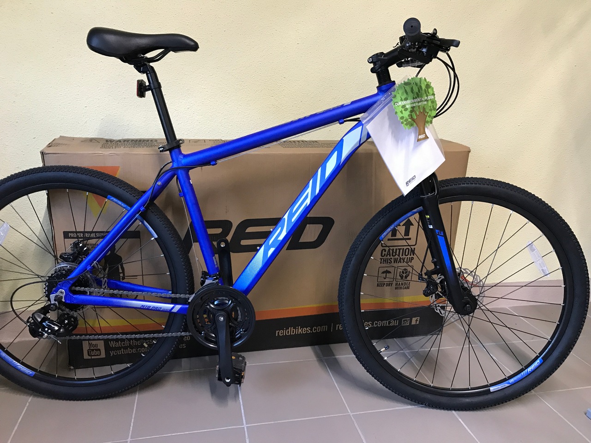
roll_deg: -2.1
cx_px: 296
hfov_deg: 63.4
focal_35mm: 28
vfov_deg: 49.7
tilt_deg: -14.0
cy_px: 222
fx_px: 478
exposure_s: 1/17
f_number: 1.8
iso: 80
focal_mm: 3.99
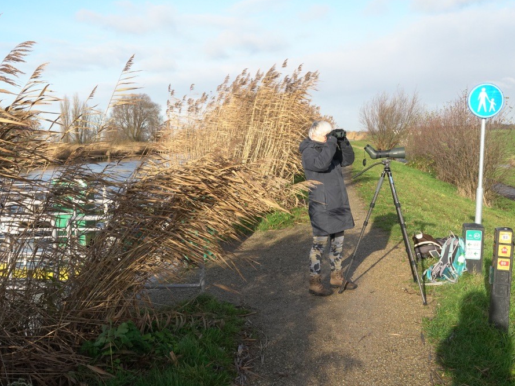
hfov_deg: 45.8
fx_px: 610
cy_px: 189
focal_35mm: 41
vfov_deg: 35.1
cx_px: 240
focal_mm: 13.7
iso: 800
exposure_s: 1/1250
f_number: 7.1
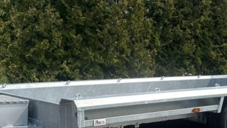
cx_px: 111
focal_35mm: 61
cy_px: 86
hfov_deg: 34.4
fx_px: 367
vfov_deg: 19.7
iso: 80
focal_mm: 6.86
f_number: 1.78
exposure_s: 1/3472
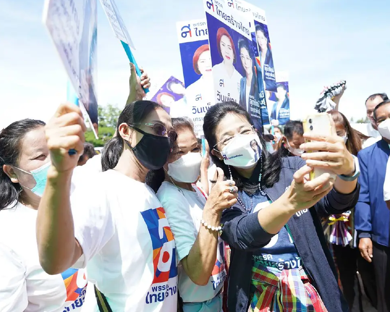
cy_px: 154
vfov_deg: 51.5
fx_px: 323
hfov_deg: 62.2
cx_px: 195
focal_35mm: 28
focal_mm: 24
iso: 100
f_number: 4
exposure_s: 1/320
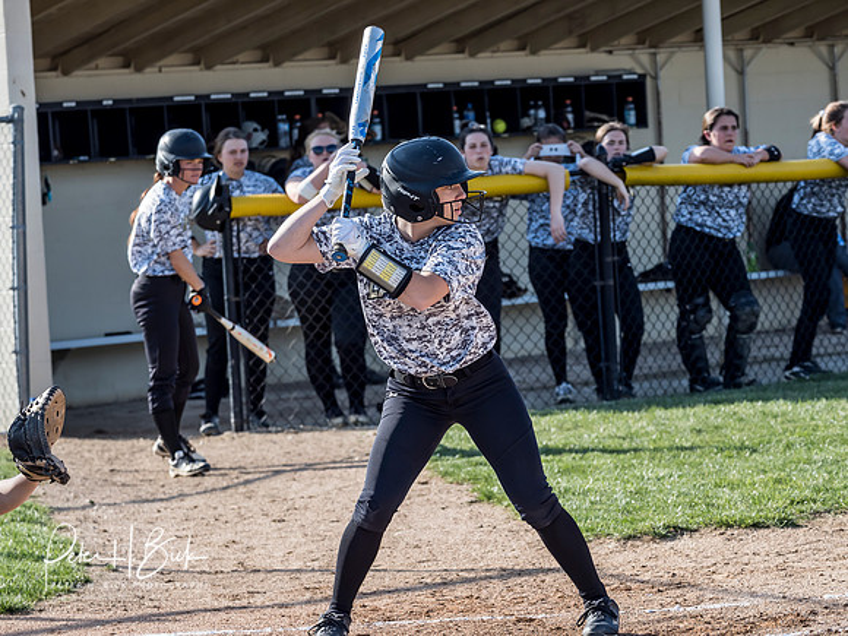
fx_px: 4703
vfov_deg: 7.7
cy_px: 318
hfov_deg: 10.3
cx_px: 424
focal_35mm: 192
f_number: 5
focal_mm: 96
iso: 400
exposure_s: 1/1000
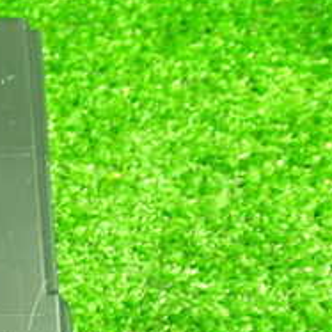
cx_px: -119
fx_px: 922
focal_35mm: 85
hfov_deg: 18.7
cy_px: 247
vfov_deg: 20.3
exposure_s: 1/30
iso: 640
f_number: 2.3
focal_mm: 5.4
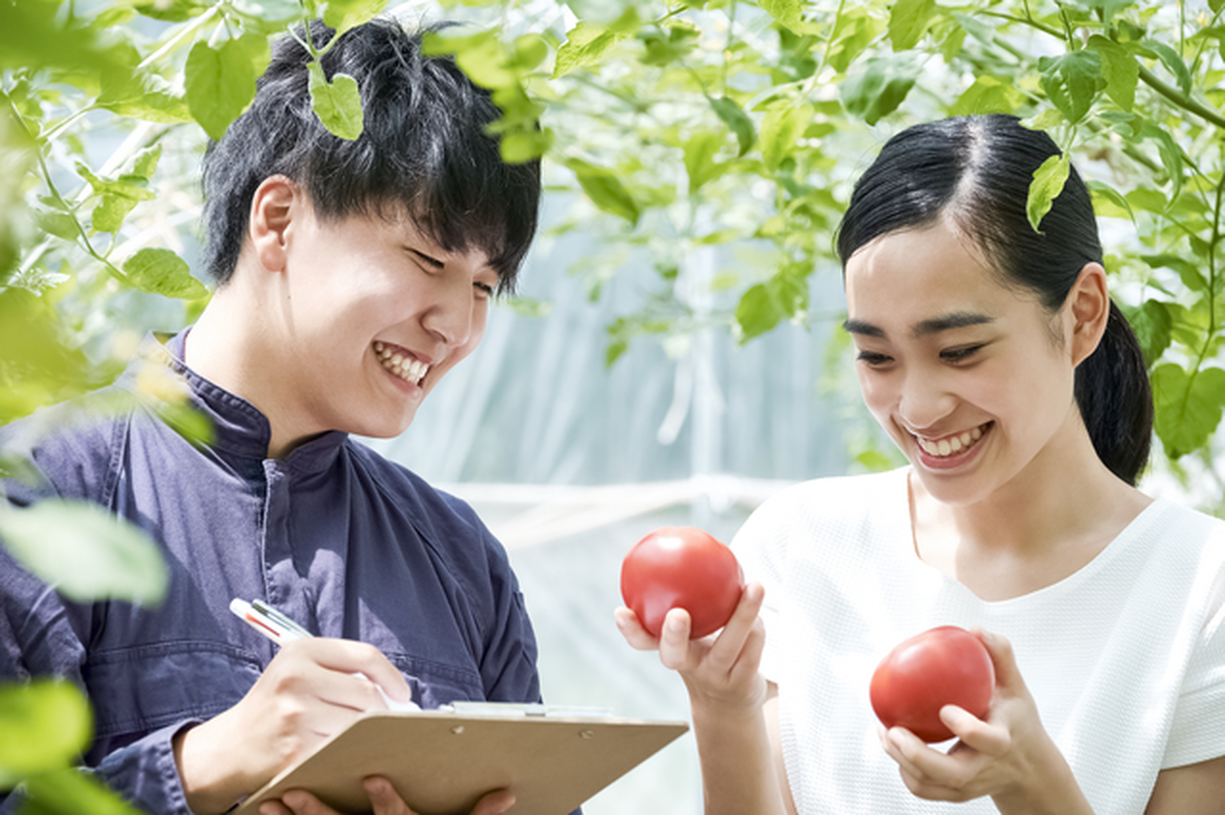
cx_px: 612
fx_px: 4999
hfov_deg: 14.0
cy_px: 408
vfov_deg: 9.3
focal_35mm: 147
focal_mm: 98.2
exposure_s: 1/640
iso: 200
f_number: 4
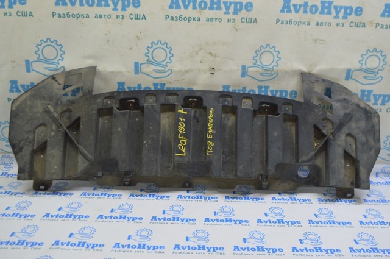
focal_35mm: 34
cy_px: 130
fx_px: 373
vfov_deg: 38.3
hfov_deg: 55.2
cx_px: 195
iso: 400
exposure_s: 1/25
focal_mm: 23
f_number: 5.6
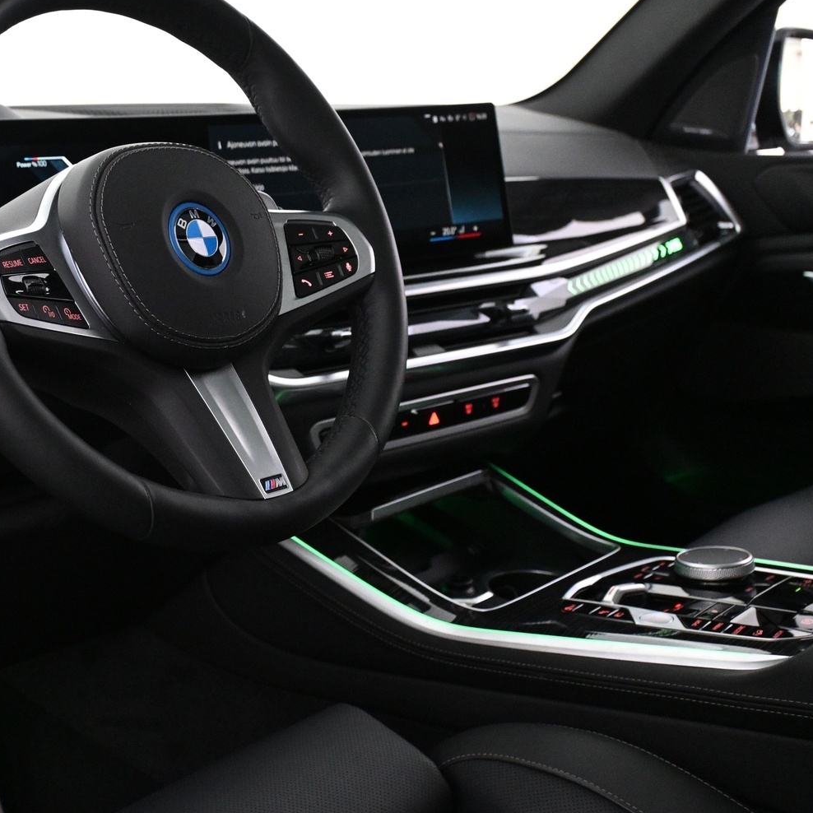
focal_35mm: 47
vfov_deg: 36.0
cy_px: 382
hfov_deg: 35.2
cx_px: 198
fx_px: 1250
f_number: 4
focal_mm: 22.5
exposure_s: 1/60
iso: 4000
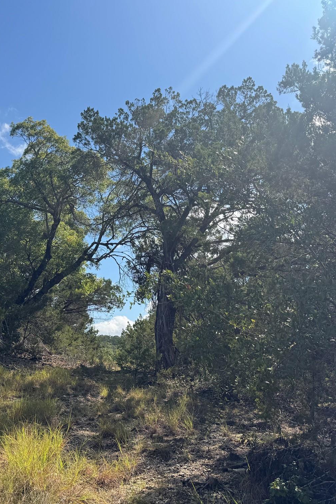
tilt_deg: +14.5
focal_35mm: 34
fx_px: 476
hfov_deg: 38.3
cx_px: 106
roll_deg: +2.1
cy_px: 247
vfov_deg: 55.8
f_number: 1.78
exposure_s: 1/4049
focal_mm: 6.76
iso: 80
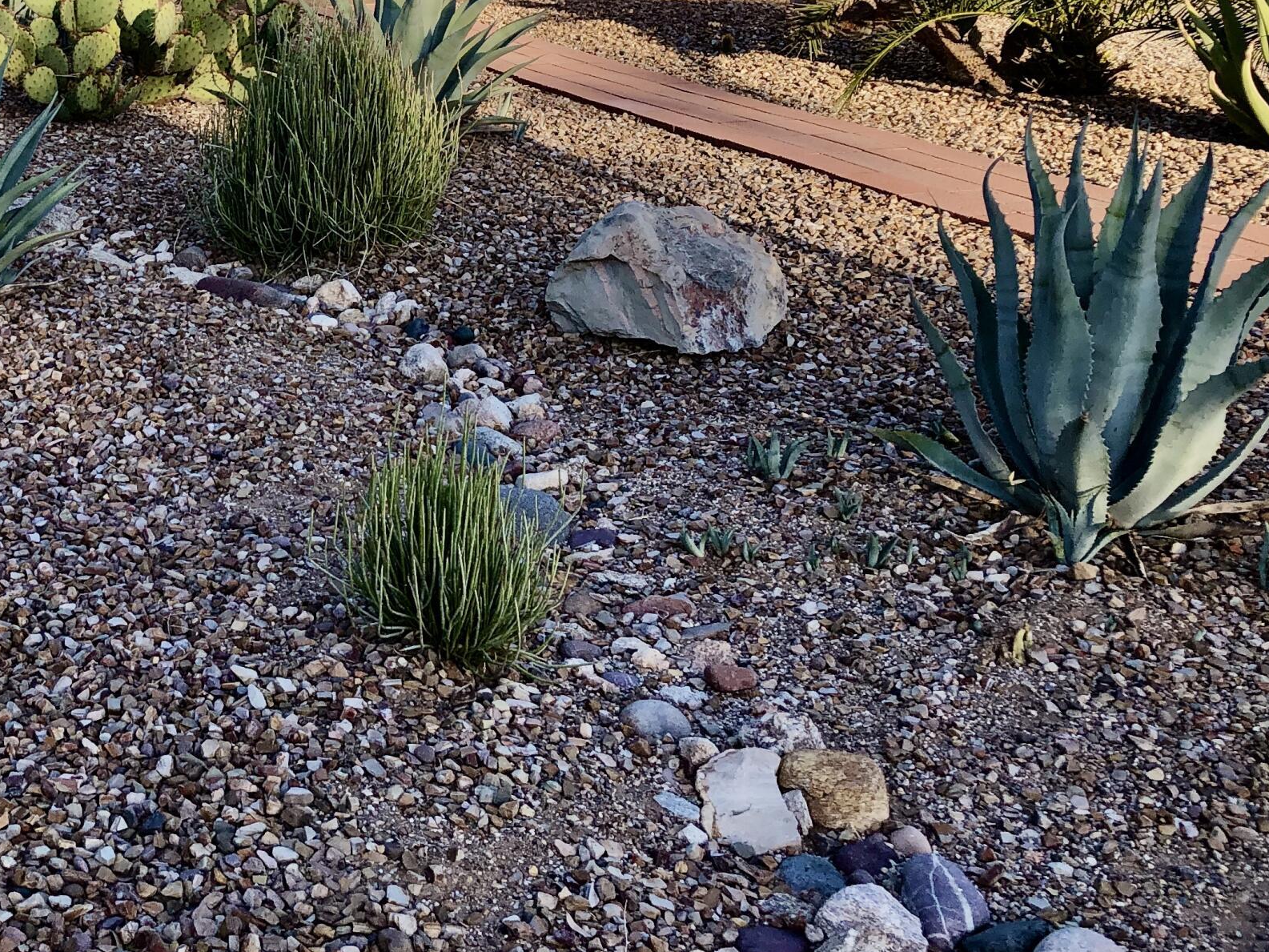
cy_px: 118
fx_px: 1943
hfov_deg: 34.9
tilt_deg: -9.9
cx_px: 235
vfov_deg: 26.7
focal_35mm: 53
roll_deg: -0.3
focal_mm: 4
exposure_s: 1/796
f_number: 1.8
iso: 20
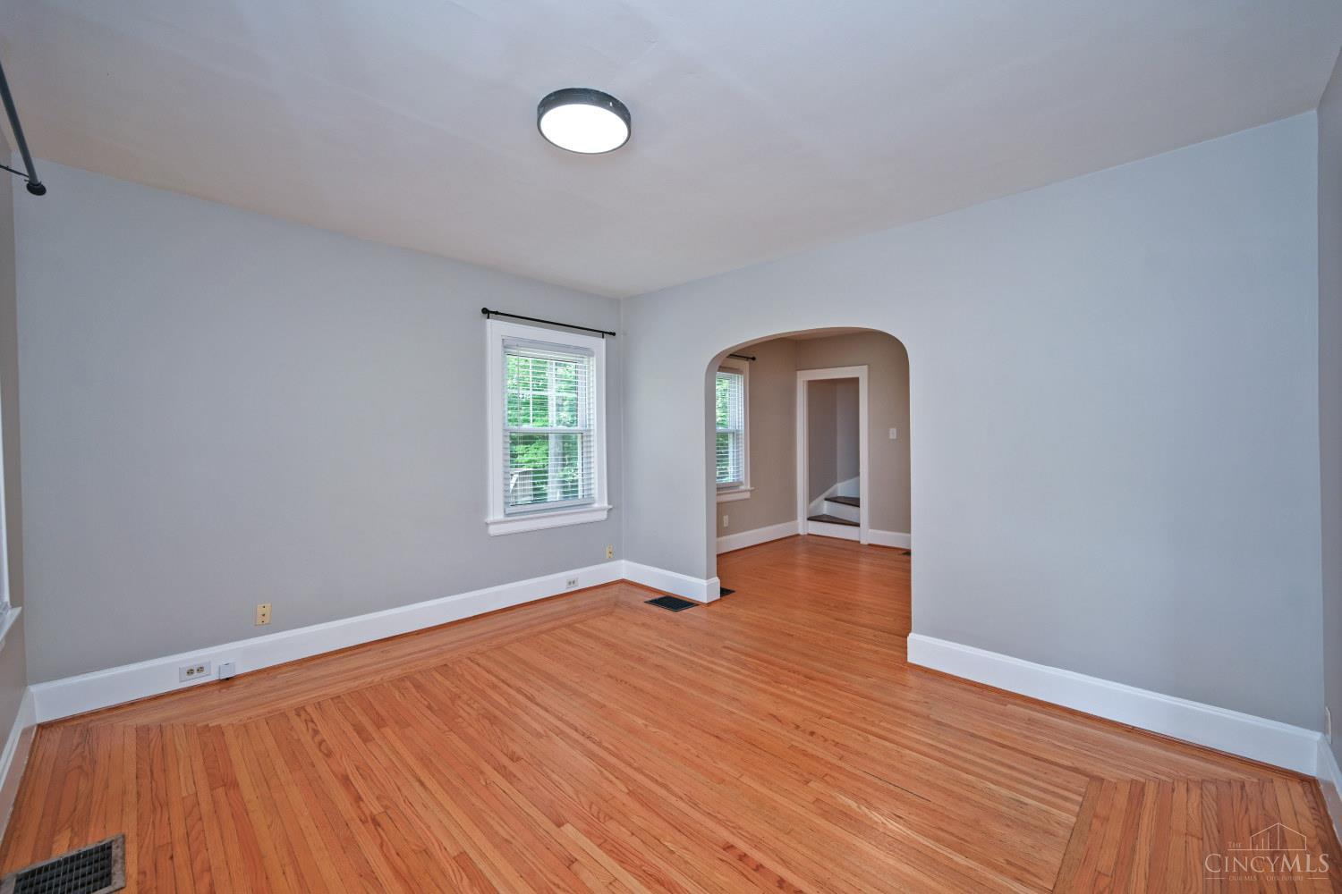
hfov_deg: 104.3
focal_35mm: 14
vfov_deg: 81.2
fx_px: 522
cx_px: 671
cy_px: 447
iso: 200
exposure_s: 1/60
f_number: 4
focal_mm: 14
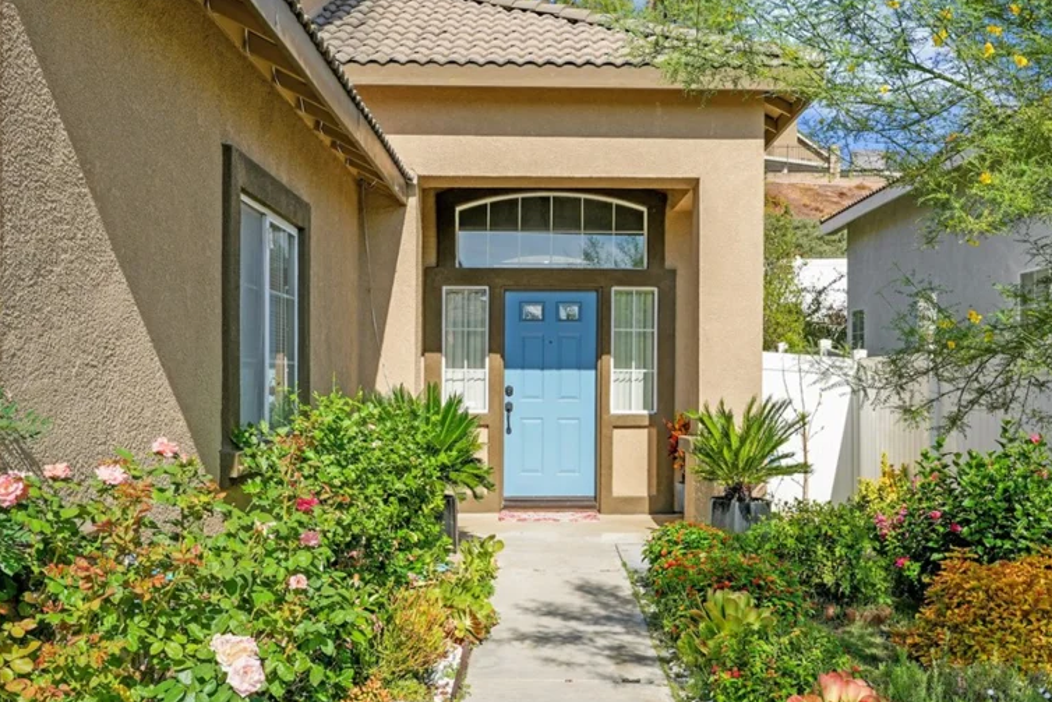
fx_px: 1140
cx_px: 539
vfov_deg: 34.2
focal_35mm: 39
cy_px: 387
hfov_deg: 49.5
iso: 100
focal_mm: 35
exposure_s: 1/125
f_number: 13
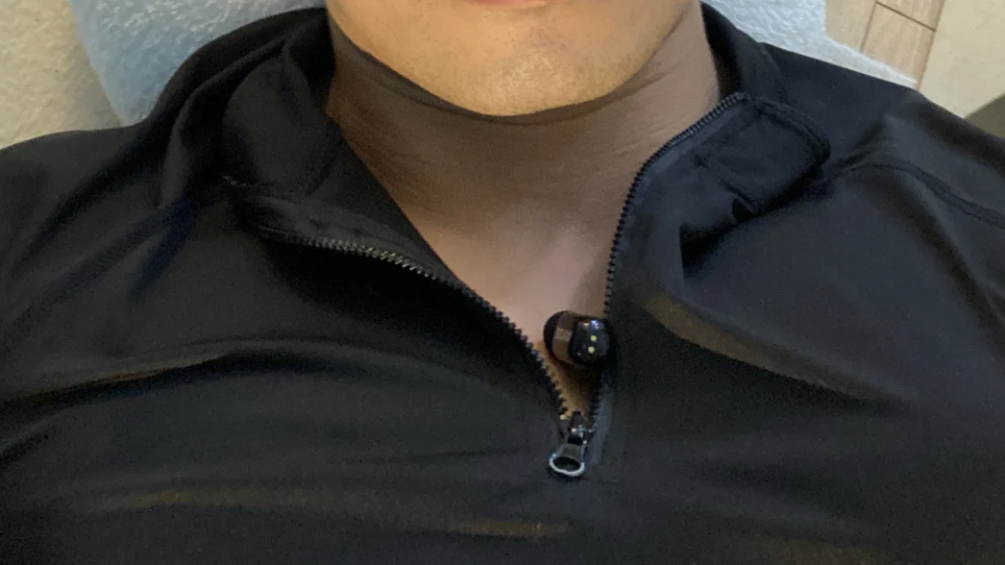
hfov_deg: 45.5
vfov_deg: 24.6
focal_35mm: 45
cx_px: 509
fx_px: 1199
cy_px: -68
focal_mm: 2.71
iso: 400
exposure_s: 1/25
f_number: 2.2
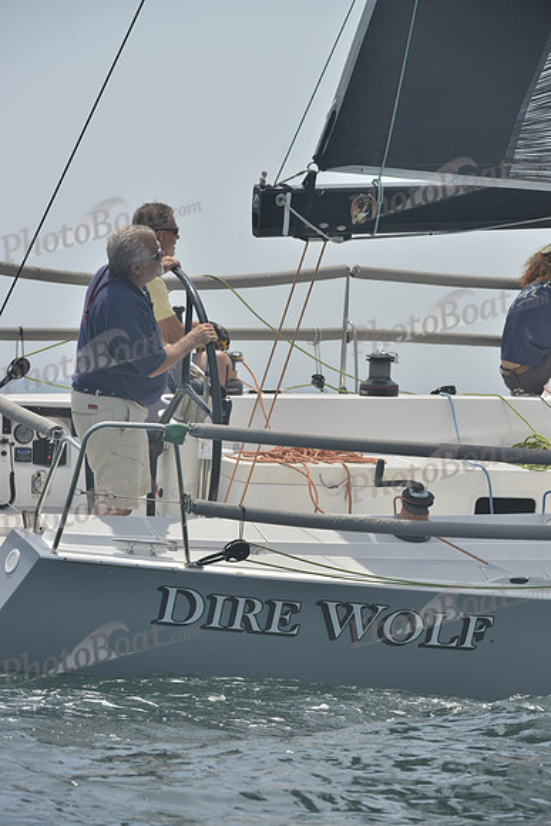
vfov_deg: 10.3
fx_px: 4589
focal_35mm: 200
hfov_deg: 6.9
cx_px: 276
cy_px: 413
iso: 280
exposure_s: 1/1000
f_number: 8
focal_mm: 200
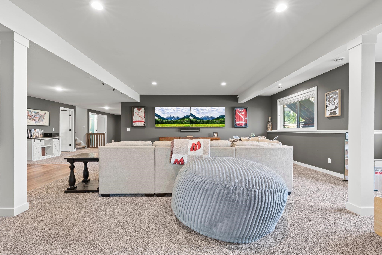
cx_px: 191
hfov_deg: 96.7
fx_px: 170
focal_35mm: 16
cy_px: 128
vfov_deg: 73.7
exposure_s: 4
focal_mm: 16
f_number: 9
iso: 200
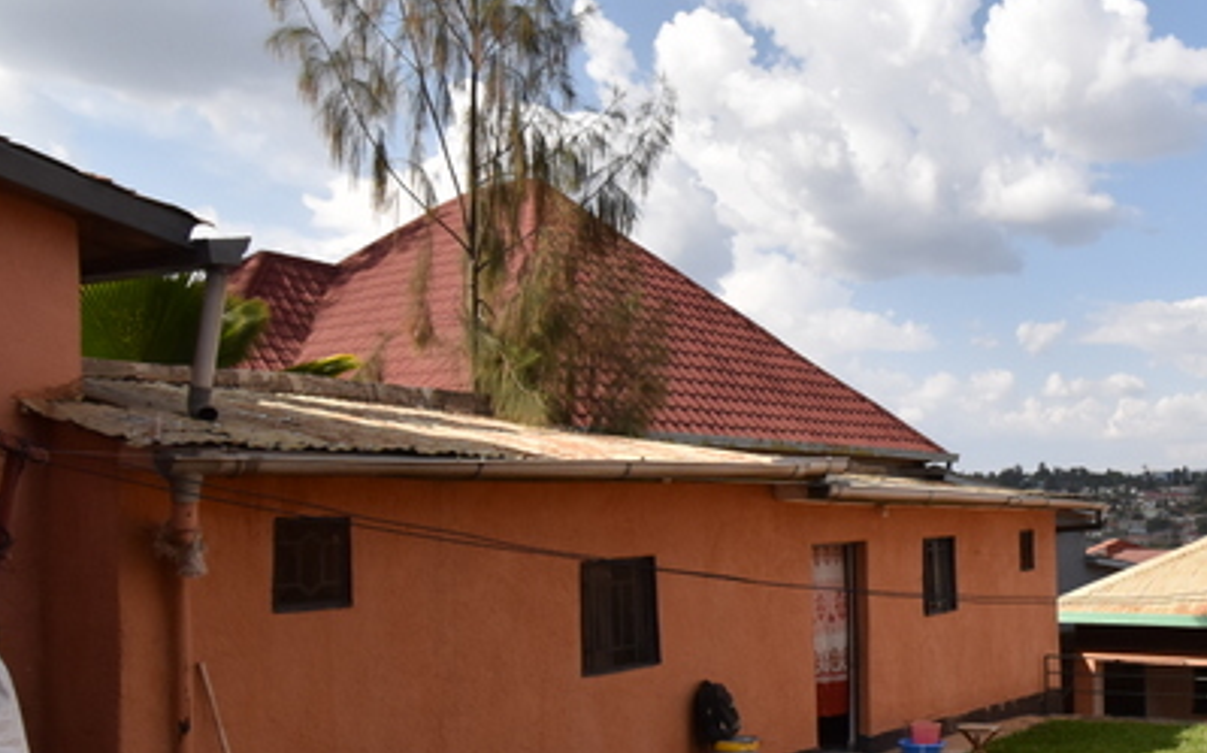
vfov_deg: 37.9
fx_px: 1085
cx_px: 1080
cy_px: 499
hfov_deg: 51.5
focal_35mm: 33
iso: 500
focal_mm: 10
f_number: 8
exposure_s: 1/1000
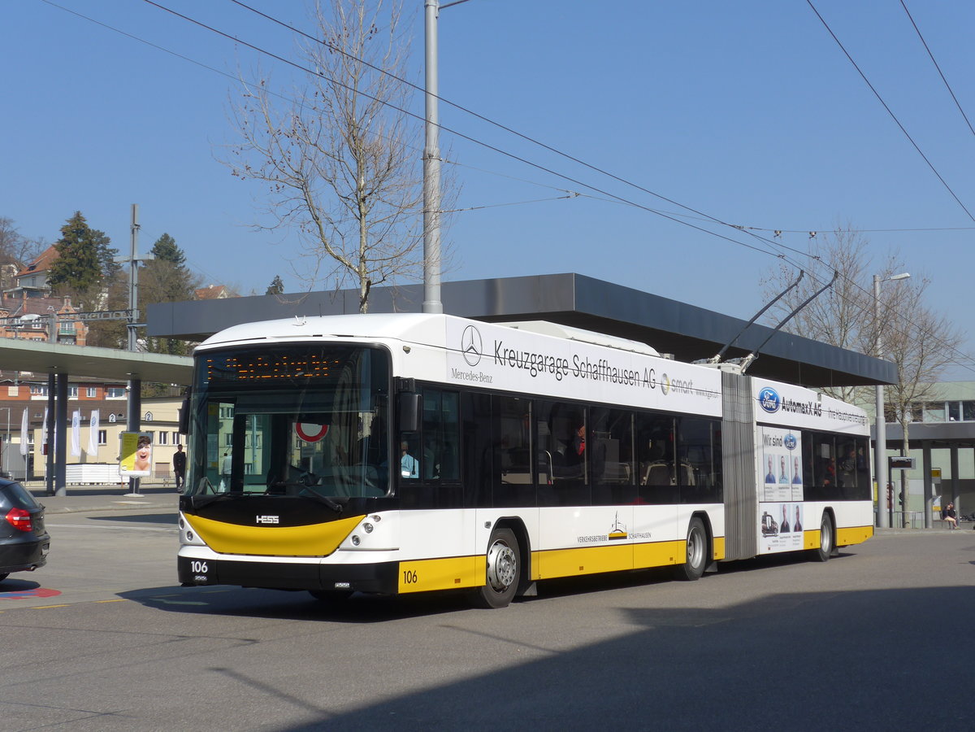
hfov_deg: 34.9
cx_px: 488
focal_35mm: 55
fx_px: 1549
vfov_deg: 26.6
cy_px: 366
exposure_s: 1/1600
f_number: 3.4
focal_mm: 11.3
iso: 80
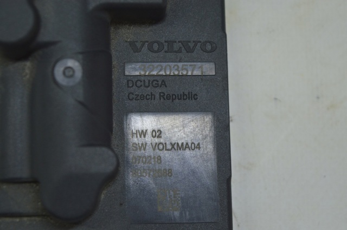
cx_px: 174
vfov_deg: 16.5
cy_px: 115
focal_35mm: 82
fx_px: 794
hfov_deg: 24.6
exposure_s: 1/40
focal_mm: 55
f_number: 5.6
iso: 400
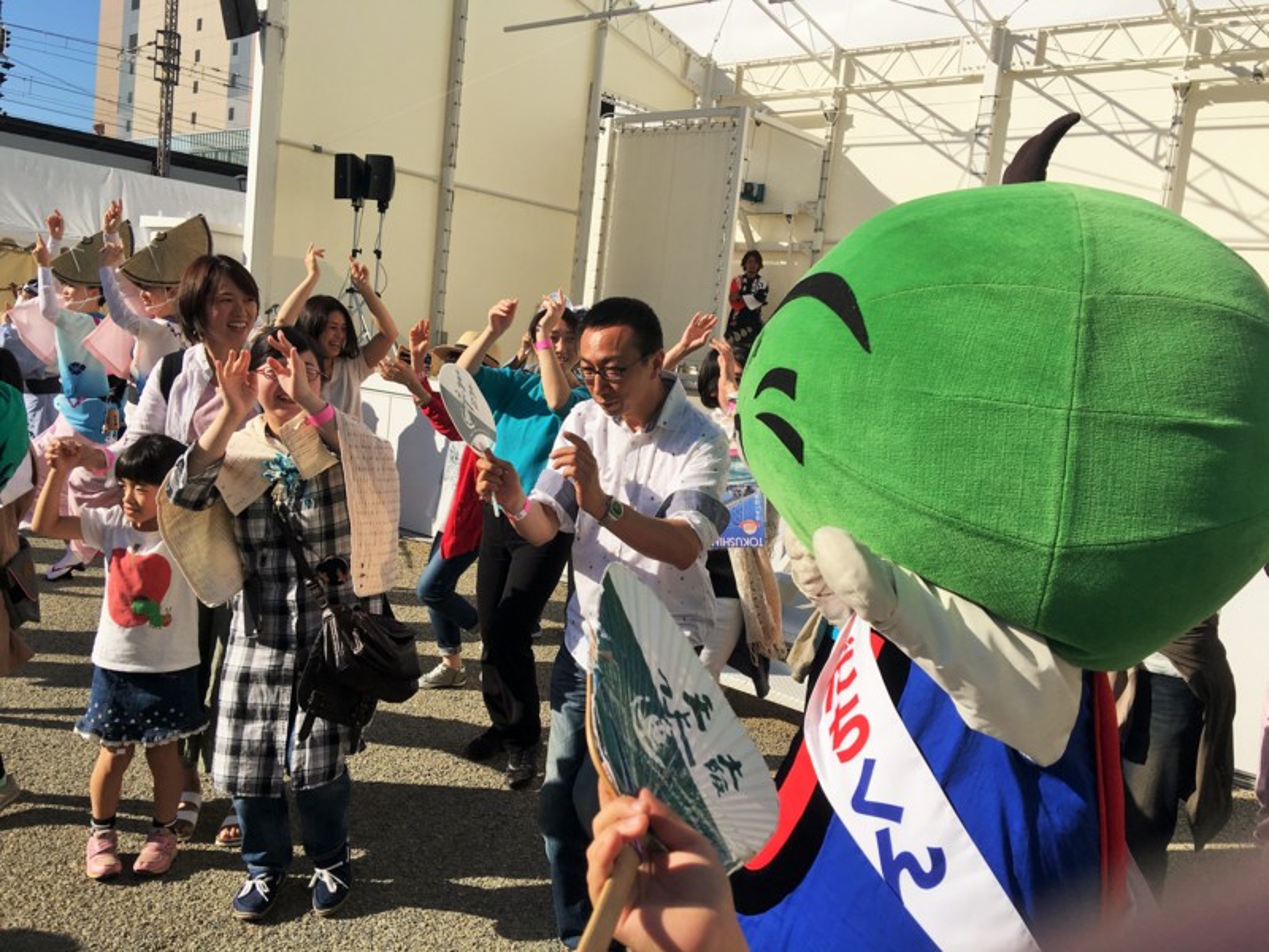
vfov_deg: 48.2
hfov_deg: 61.7
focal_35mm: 29
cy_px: 476
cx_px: 634
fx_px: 1063
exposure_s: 1/2747
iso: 25
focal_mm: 4.15
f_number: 2.2
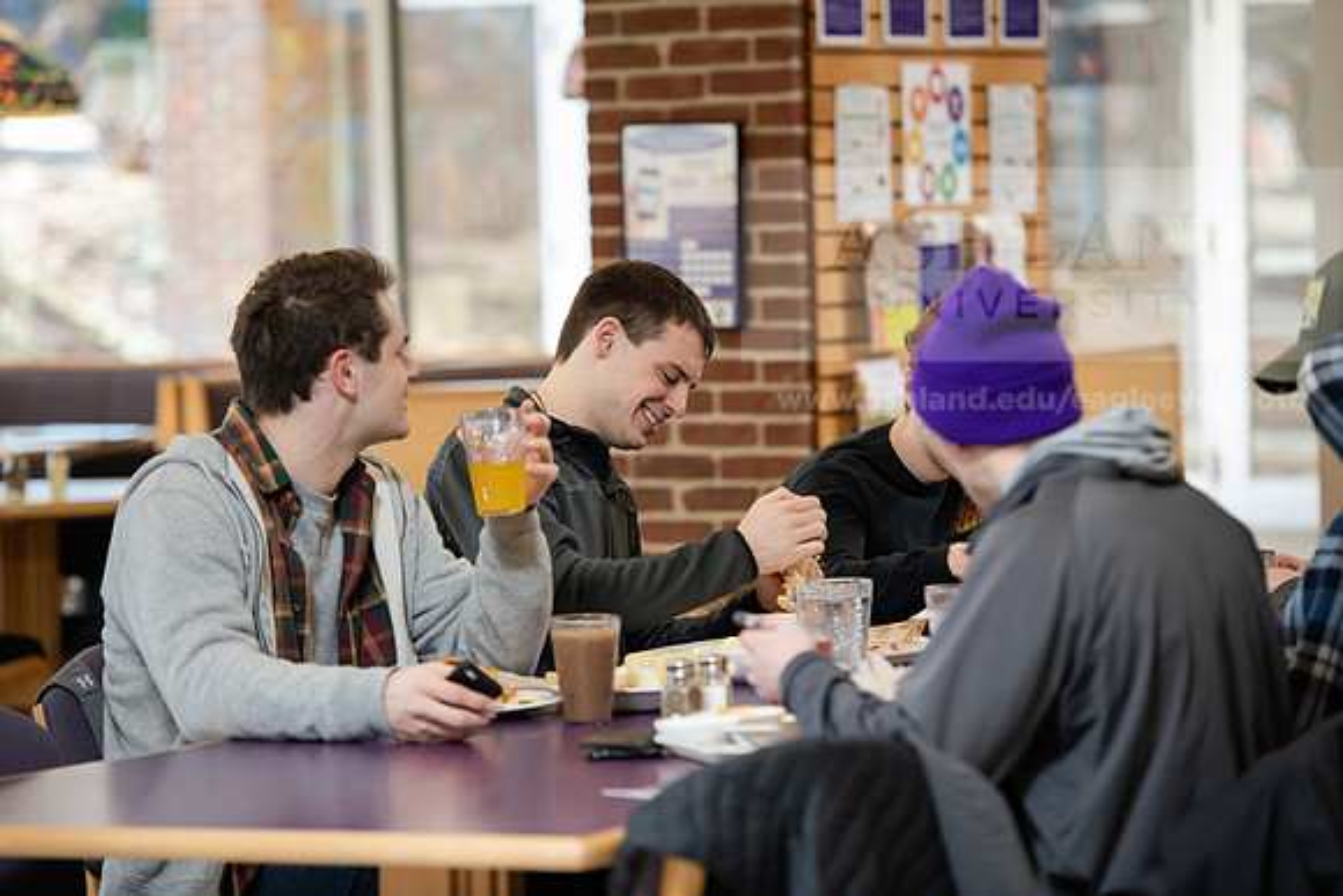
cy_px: 448
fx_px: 5970
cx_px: 672
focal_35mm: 160
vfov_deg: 8.6
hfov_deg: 12.8
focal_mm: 160
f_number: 3.5
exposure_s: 1/200
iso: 800
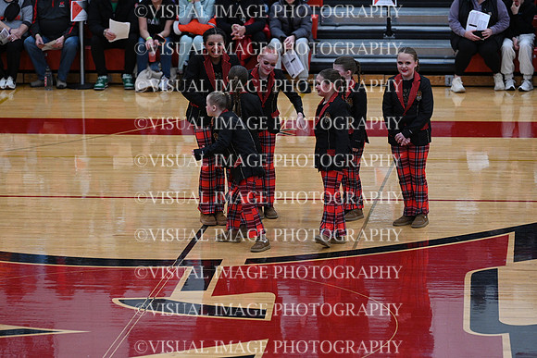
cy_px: 179
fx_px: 2611
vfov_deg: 7.9
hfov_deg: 11.7
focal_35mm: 175
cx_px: 268
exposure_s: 1/400
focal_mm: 175
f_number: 4
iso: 4000
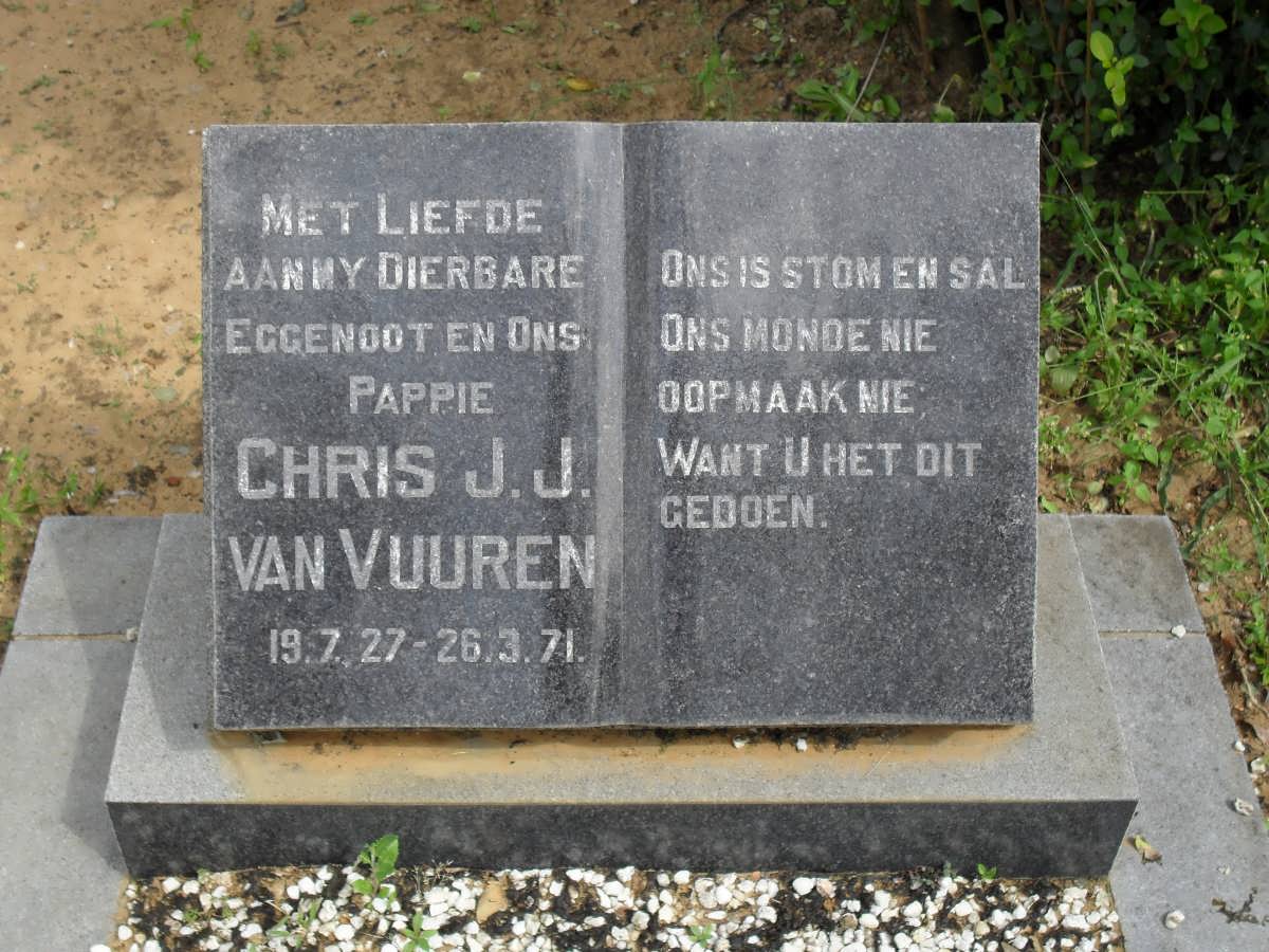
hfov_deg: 38.9
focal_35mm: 49
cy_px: 476
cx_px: 634
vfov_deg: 29.7
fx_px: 1796
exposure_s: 1/350
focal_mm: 8.7
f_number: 3.9
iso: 100
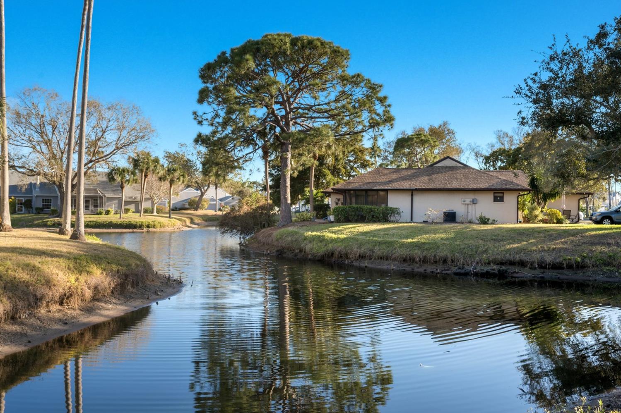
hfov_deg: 58.7
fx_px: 552
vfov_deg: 41.1
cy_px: 206
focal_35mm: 32
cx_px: 292
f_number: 8
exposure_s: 1/320
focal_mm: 30
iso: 100
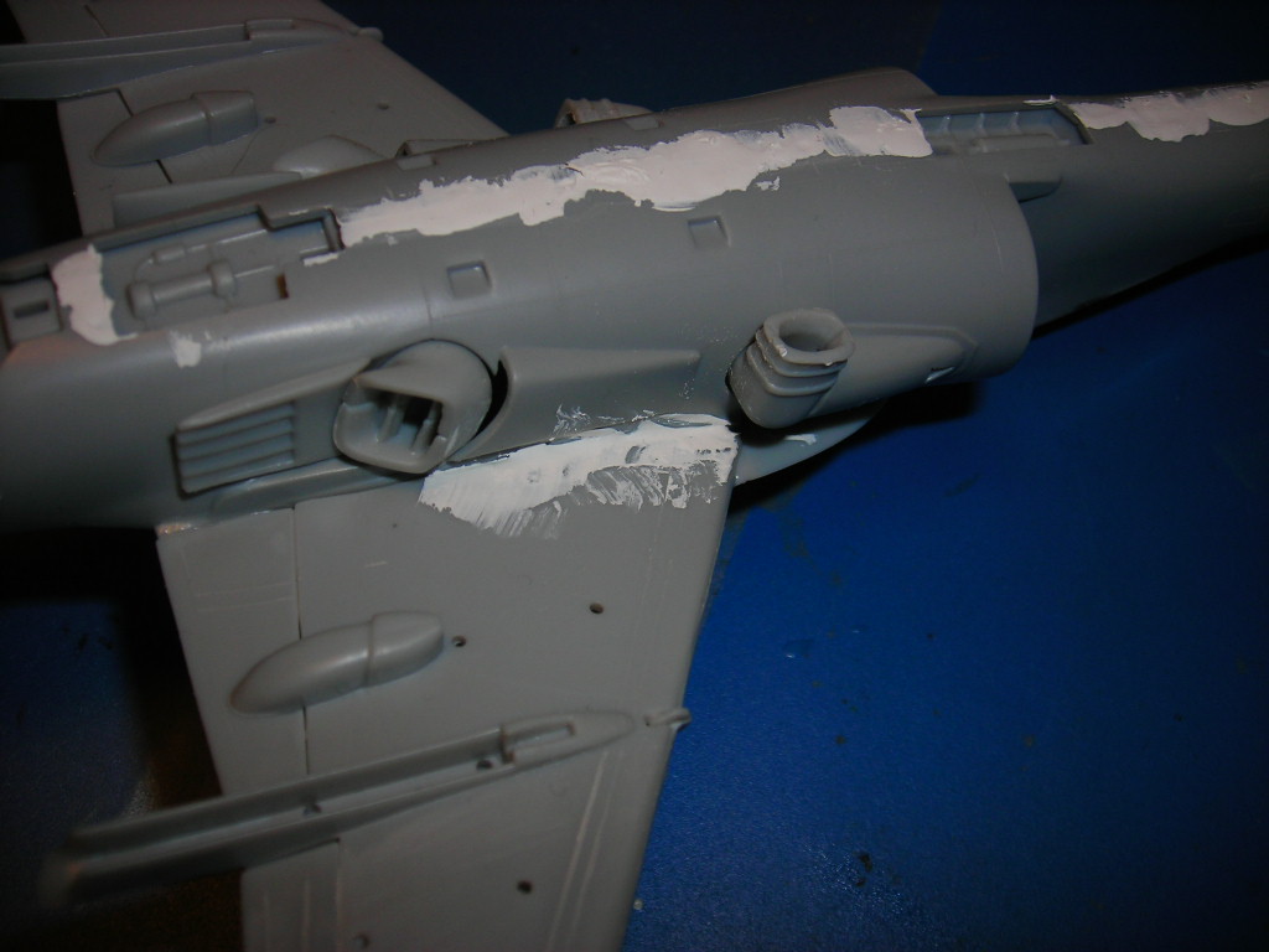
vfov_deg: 35.1
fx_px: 1503
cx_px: 634
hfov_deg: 45.8
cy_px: 476
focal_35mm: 41
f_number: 6.6
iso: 50
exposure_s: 1/60.1
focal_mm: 6.8
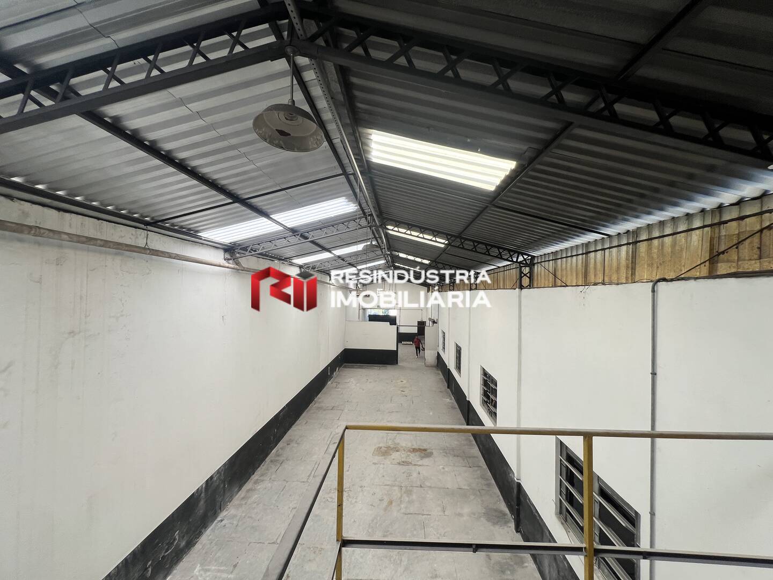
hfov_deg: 106.2
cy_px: 290
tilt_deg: +0.4
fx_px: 290
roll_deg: -0.9
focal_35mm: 13
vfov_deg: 89.9
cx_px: 386
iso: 40
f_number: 1.8
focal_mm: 1.57
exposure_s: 1/99
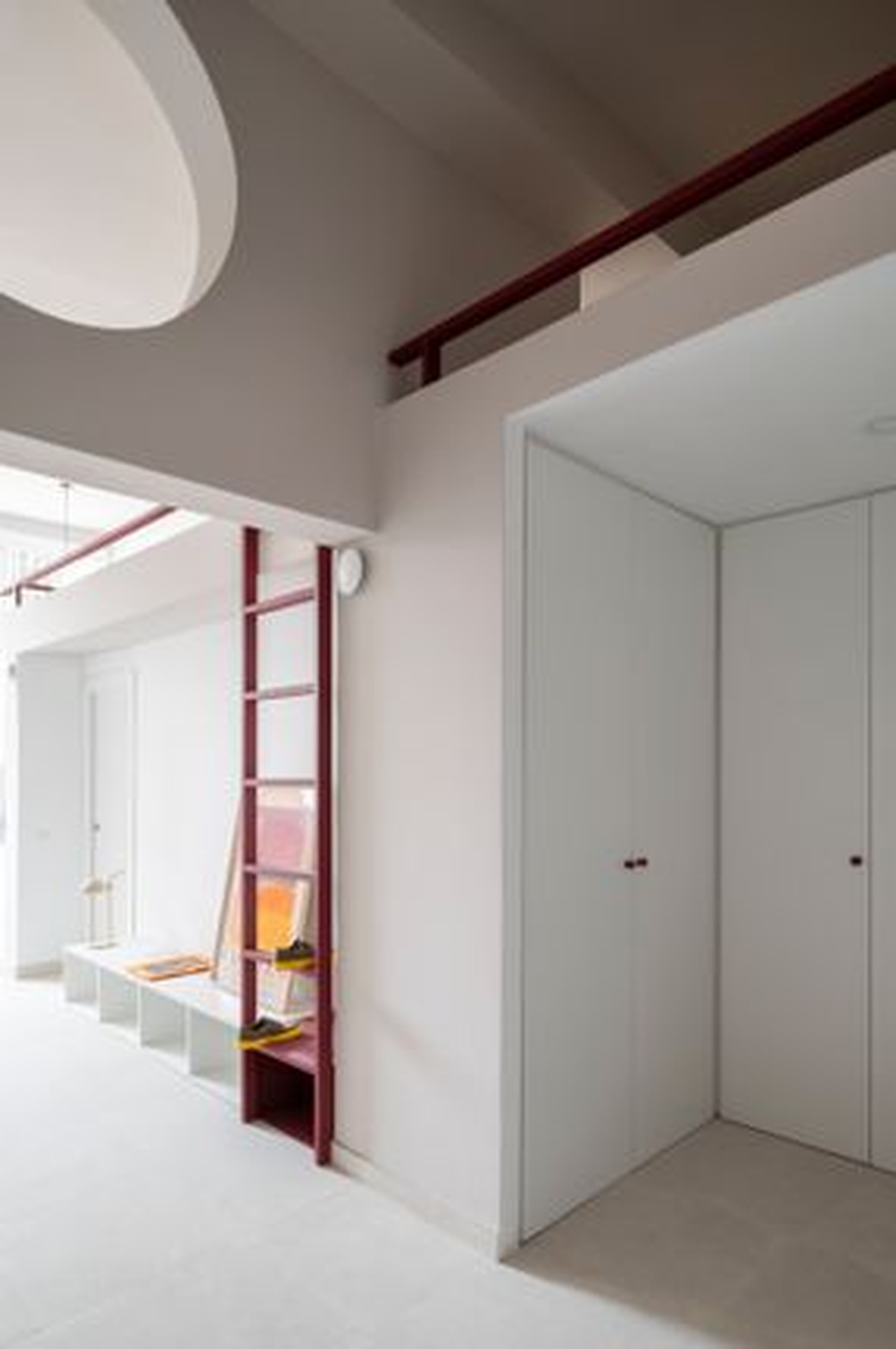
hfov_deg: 61.8
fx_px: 748
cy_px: 674
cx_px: 448
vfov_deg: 84.0
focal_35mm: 20
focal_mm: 20
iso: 100
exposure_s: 4
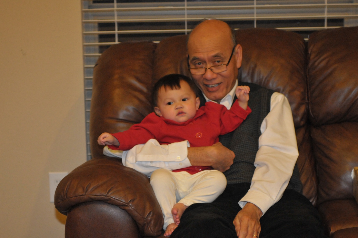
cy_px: 114
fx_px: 1142
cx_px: 186
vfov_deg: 11.9
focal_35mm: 115
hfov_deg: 17.8
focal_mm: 70
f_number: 2.8
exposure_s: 1/50
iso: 1600
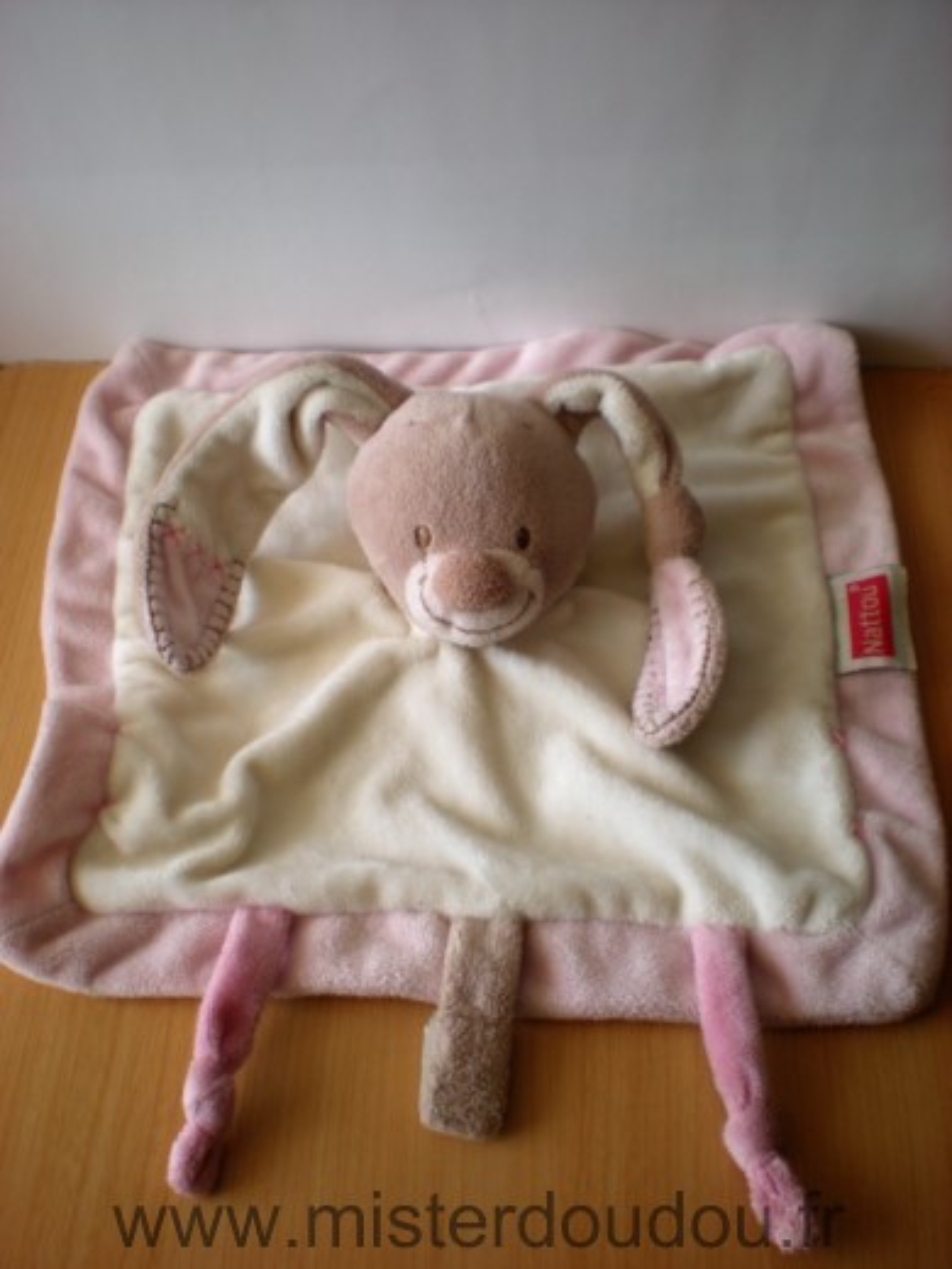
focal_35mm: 38
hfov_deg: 37.7
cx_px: 476
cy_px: 634
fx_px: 1393
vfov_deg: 49.0
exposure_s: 1/58
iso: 64
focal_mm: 6.3
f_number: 3.1
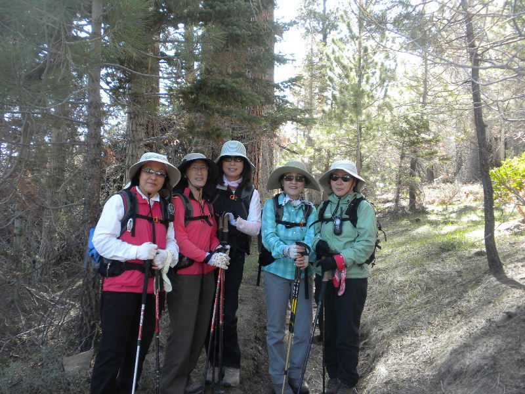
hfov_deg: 50.1
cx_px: 262
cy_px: 197
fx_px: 561
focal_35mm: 37
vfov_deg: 38.7
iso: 79
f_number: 3.5
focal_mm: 6.6
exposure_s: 1/66
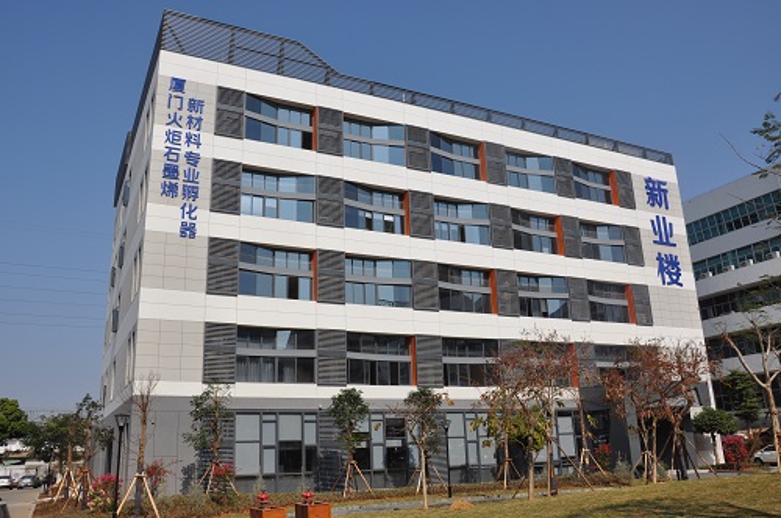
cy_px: 259
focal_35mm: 32
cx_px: 390
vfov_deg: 41.6
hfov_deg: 59.6
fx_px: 682
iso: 200
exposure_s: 1/500
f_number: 11
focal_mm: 21
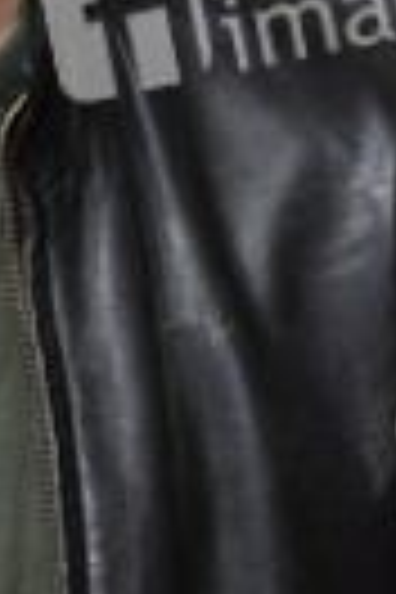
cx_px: -140
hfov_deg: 2.3
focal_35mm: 589
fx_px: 9718
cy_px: -230
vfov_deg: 3.5
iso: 1250
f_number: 5
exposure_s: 1/320
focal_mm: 195
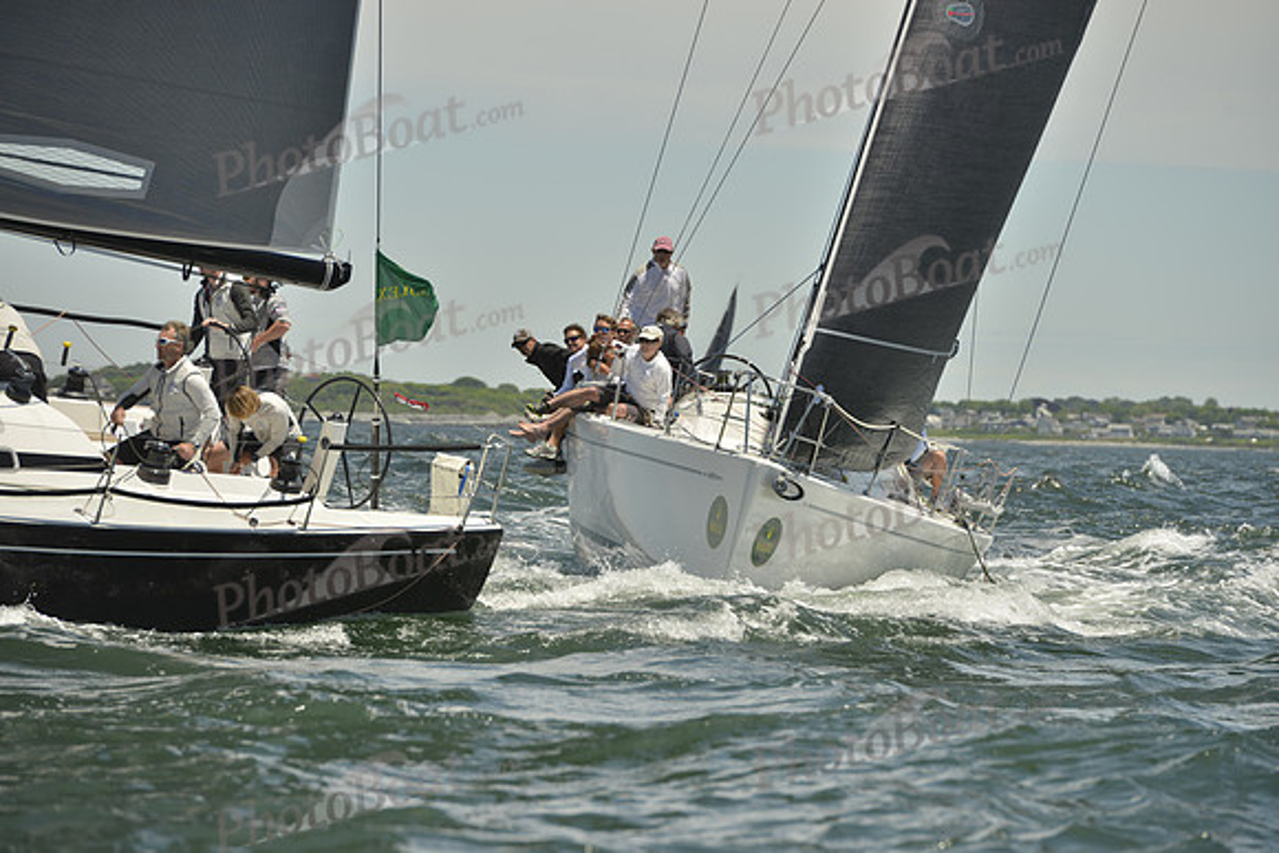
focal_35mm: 200
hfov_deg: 10.3
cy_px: 426
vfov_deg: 6.9
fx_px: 7107
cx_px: 640
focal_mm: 200
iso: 280
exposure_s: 1/1600
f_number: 8
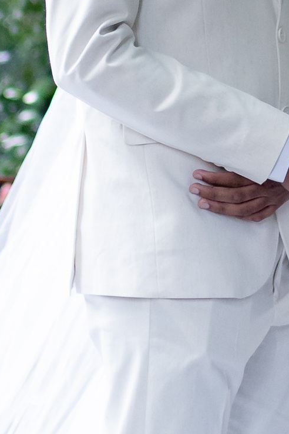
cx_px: 268
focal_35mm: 182
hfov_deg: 7.5
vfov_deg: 11.2
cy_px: 25
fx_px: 2191
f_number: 1.4
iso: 1600
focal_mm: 35
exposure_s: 1/640
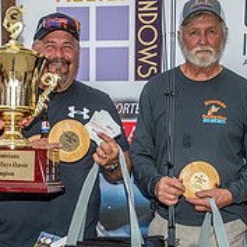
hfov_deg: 19.5
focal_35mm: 89
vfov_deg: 19.2
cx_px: 98
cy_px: 220
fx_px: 718
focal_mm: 32
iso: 160
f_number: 6.3
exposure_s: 1/200
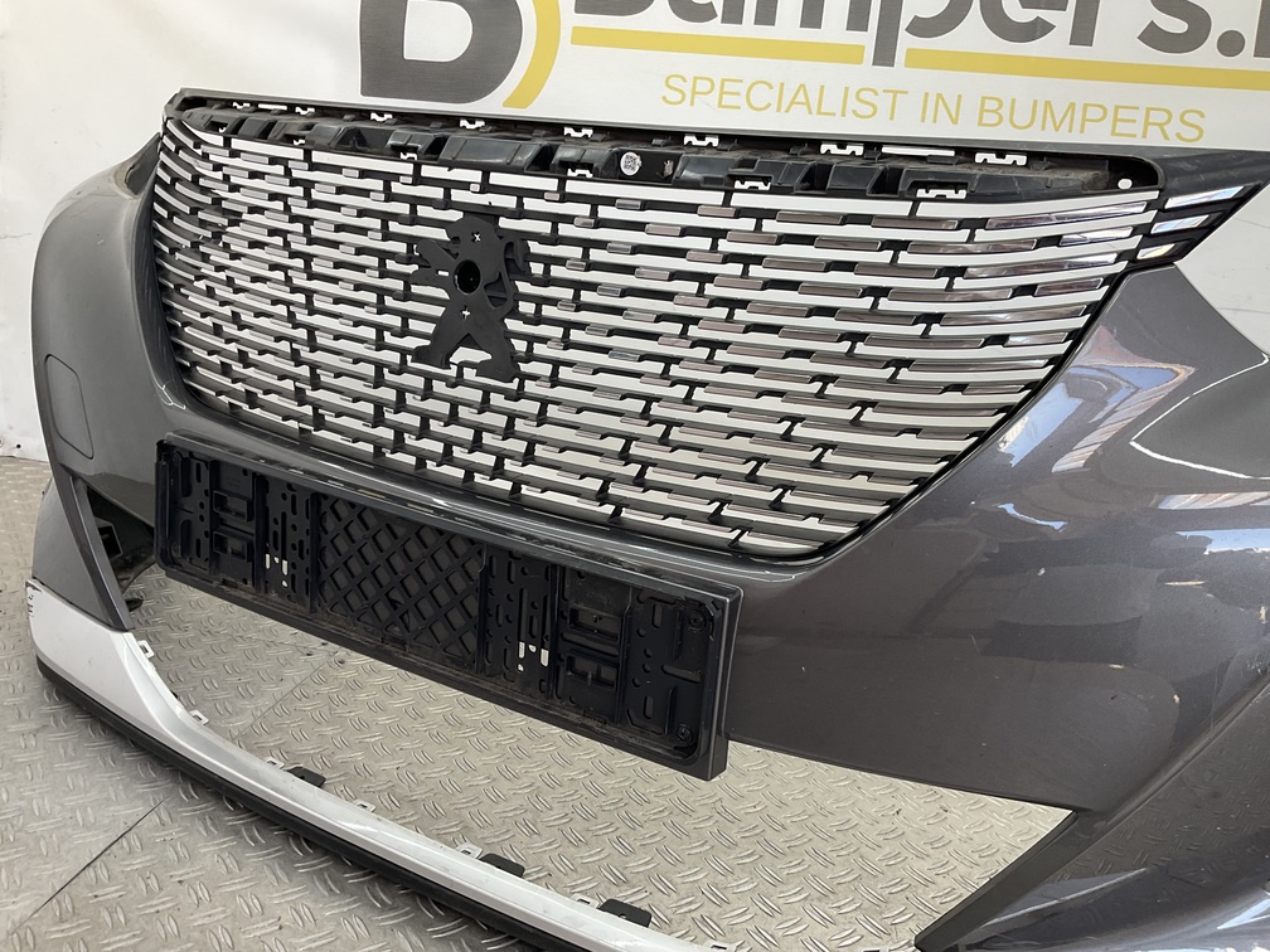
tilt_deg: -16.8
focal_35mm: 29
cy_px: 476
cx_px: 635
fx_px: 1064
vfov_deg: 48.2
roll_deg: -8.9
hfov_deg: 61.7
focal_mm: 3
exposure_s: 1/100
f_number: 1.8
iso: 25
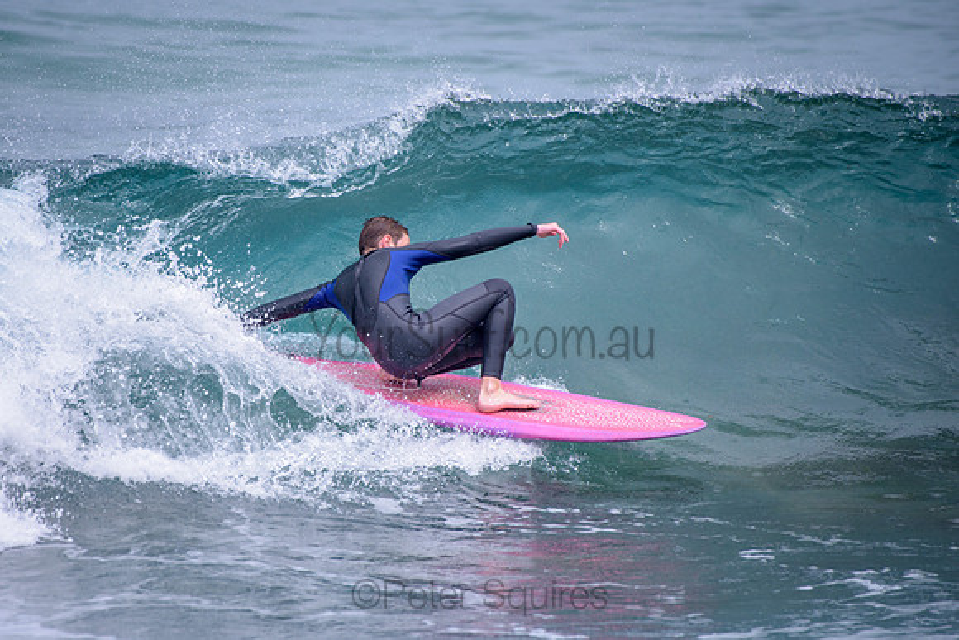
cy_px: 311
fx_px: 16334
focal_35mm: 613
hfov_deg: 3.4
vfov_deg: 2.2
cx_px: 371
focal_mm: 500
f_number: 5.6
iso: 160
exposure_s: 1/2000
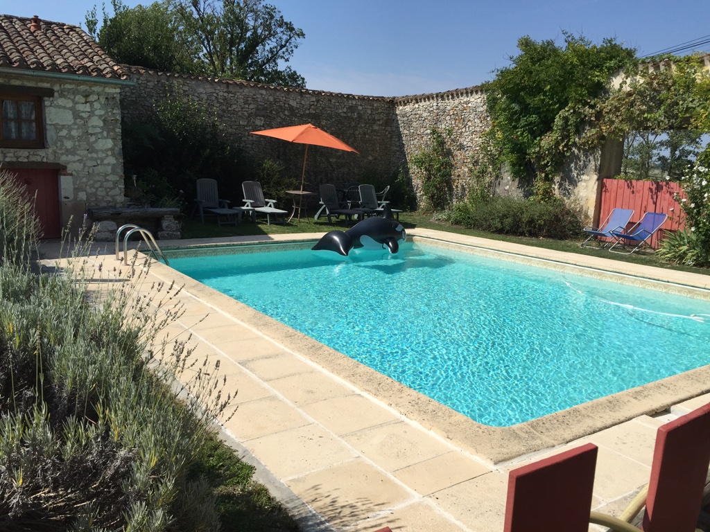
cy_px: 266
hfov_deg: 61.7
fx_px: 595
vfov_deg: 48.2
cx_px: 355
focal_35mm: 29
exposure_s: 1/3597
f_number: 2.2
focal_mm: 4.15
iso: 32
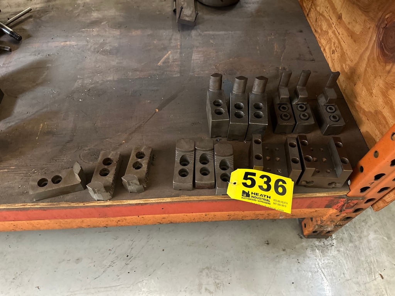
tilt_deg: -56.4
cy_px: 148
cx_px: 198
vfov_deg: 56.8
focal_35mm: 24
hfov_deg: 71.6
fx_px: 274
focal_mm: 6.86
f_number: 1.78
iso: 1000
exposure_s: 1/40
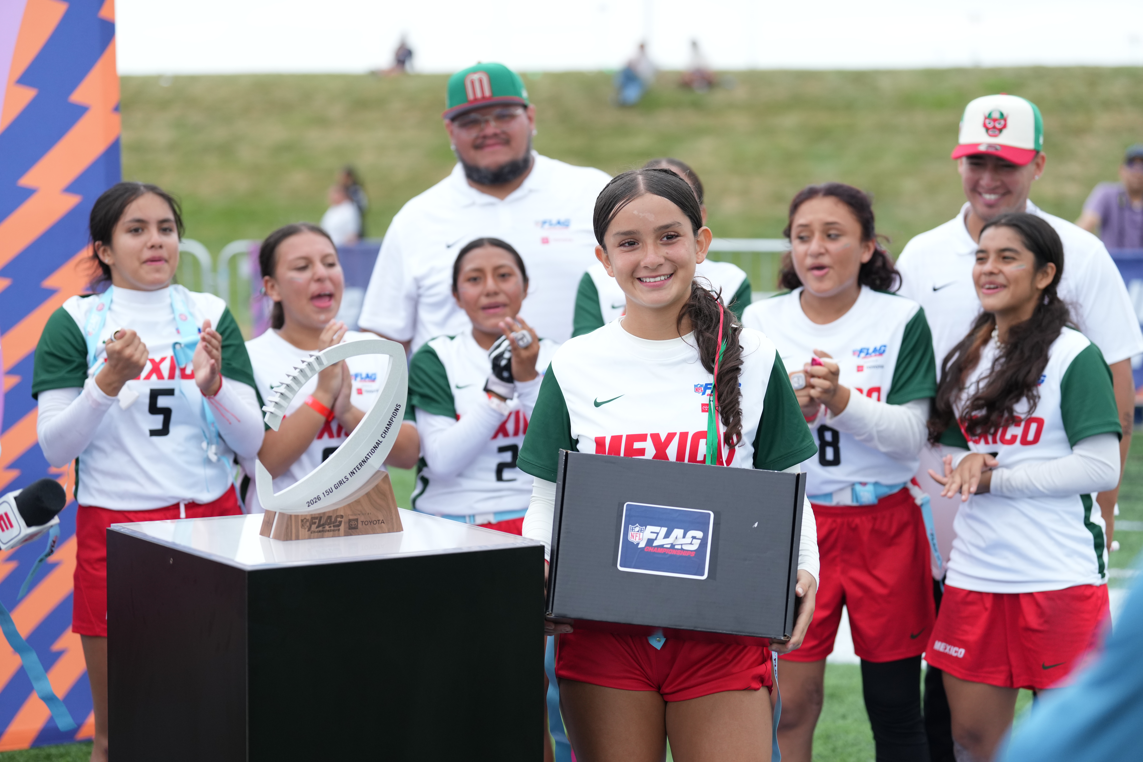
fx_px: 2699
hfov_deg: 23.9
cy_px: 381
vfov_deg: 16.1
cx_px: 572
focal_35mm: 85
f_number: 2.8
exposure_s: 1/1600
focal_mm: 85
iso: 640
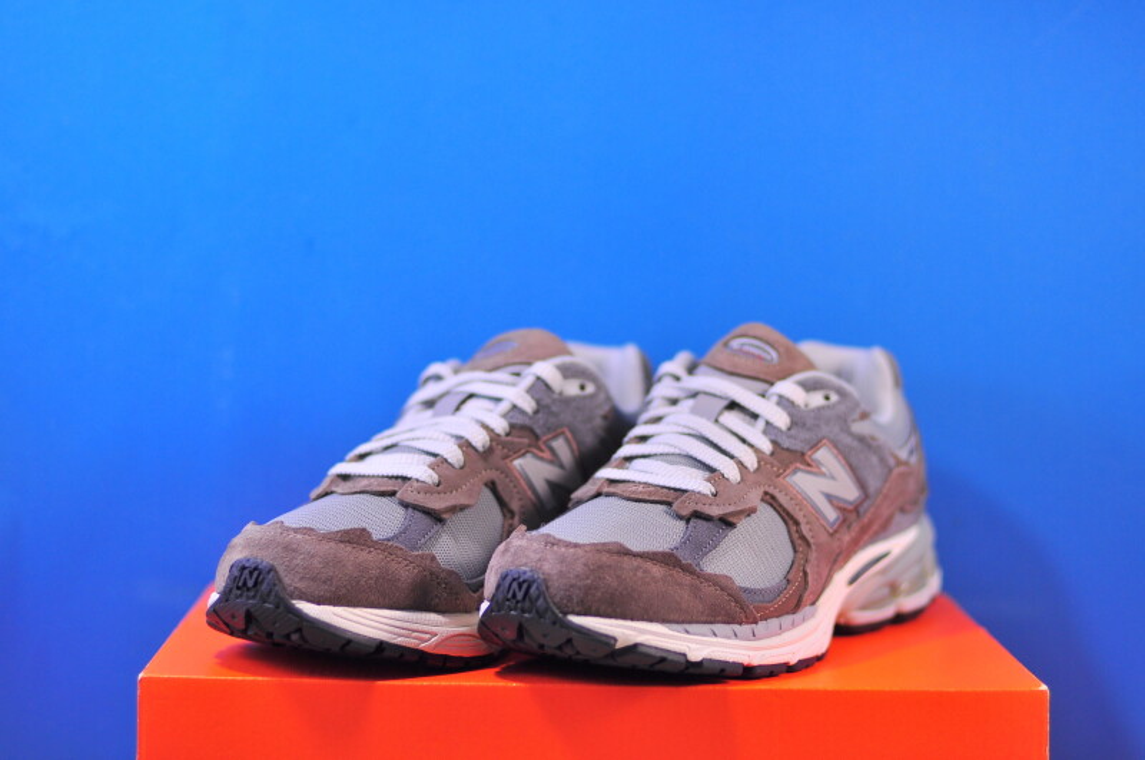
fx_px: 2382
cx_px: 572
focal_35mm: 75
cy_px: 380
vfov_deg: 18.1
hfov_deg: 27.0
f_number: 2
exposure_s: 1/320
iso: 250
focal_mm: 50
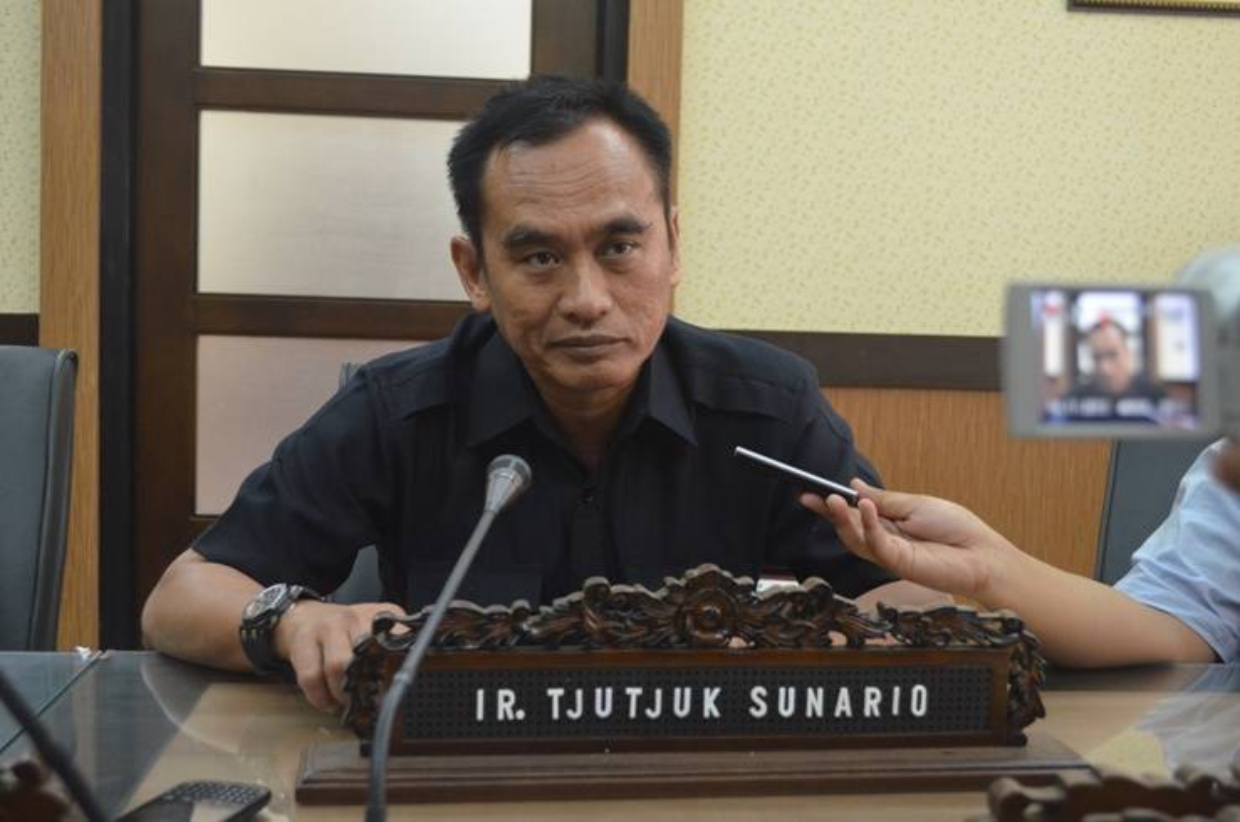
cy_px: 411
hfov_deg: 41.2
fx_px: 1650
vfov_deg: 28.0
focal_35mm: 48
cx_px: 620
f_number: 4.8
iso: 2200
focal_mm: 32
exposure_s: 1/30
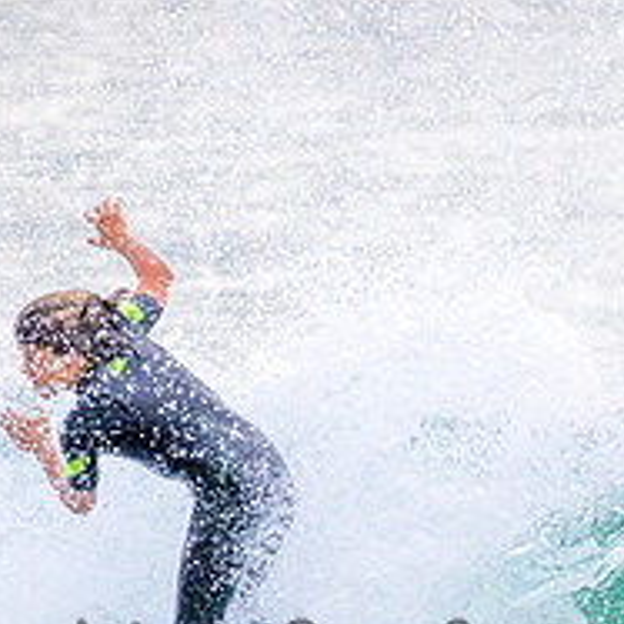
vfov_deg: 0.7
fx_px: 50456
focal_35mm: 2474
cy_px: 529
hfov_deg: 0.7
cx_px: 590
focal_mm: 800
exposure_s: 1/2000
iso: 3600
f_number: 11
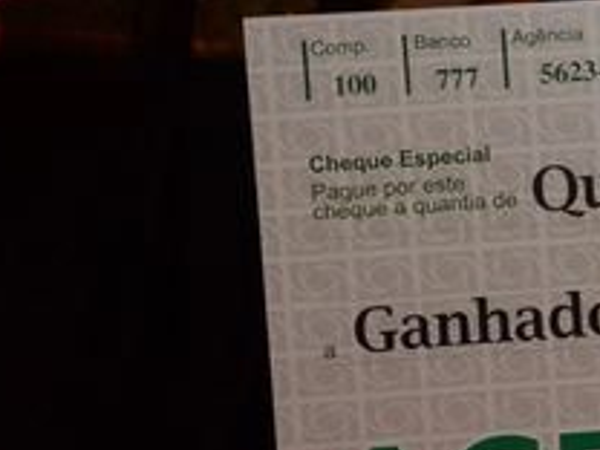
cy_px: 153
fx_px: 3068
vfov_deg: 8.4
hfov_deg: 10.5
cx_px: 1067
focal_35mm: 177
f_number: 4.2
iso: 3200
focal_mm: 32
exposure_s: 1/30
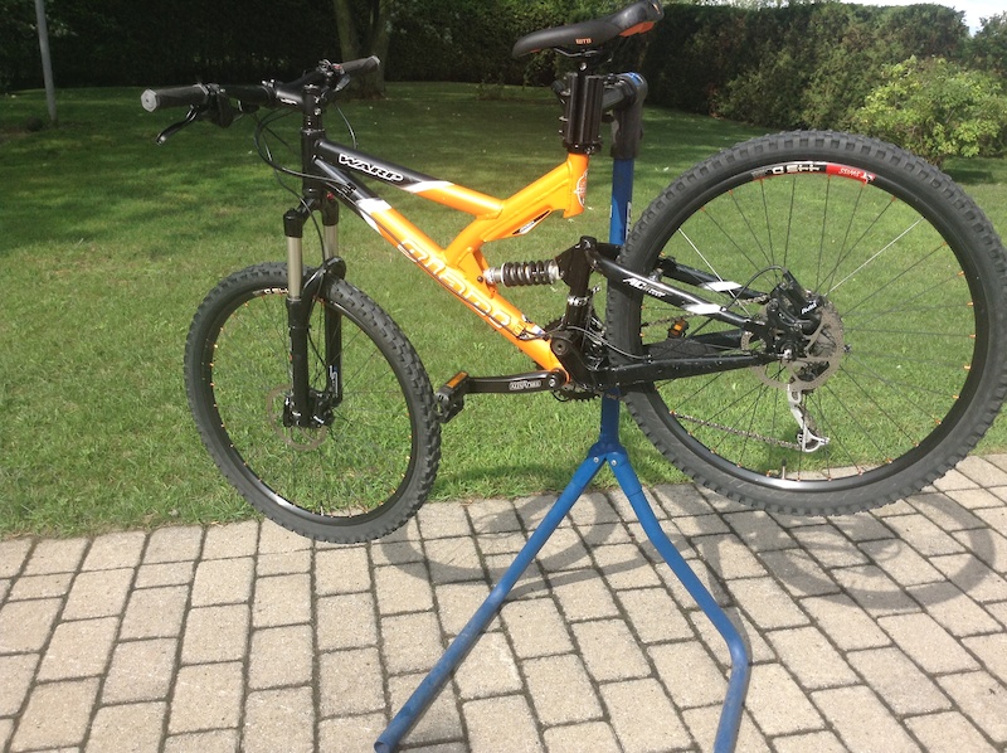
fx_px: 959
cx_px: 504
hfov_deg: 55.4
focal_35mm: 33
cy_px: 376
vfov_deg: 42.9
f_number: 2.4
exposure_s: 1/616
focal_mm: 3.3
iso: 25
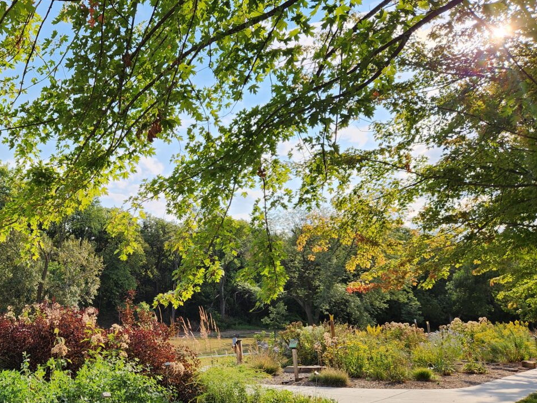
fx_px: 543
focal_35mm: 35
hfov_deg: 50.3
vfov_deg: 40.6
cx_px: 131
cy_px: 238
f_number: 1.8
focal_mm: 5.4
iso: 20
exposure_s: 1/1242
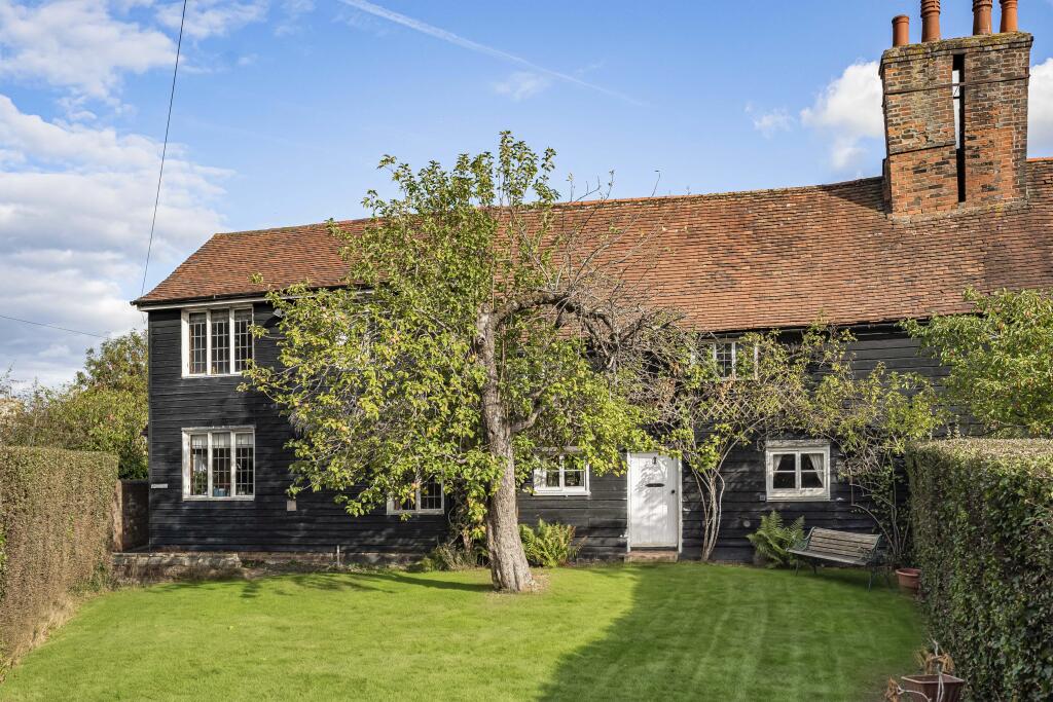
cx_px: 526
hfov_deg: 61.9
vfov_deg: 43.6
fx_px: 878
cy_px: 351
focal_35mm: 30
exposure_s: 1/2500
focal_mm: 30
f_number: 5.6
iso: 400
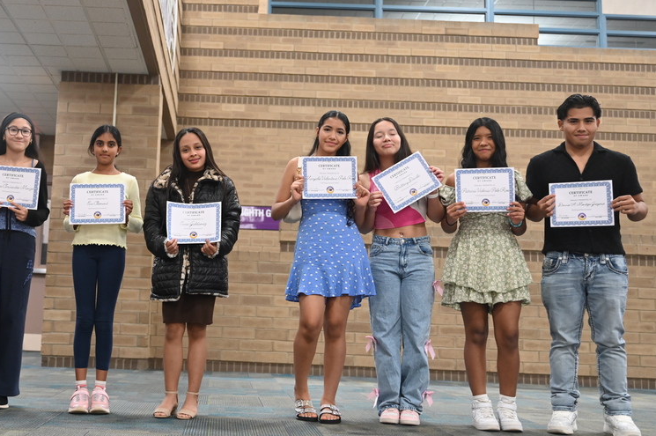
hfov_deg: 43.3
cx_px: 215
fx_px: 813
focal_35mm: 45
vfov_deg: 30.0
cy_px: 186
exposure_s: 1/125
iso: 2000
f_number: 2.8
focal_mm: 32.5
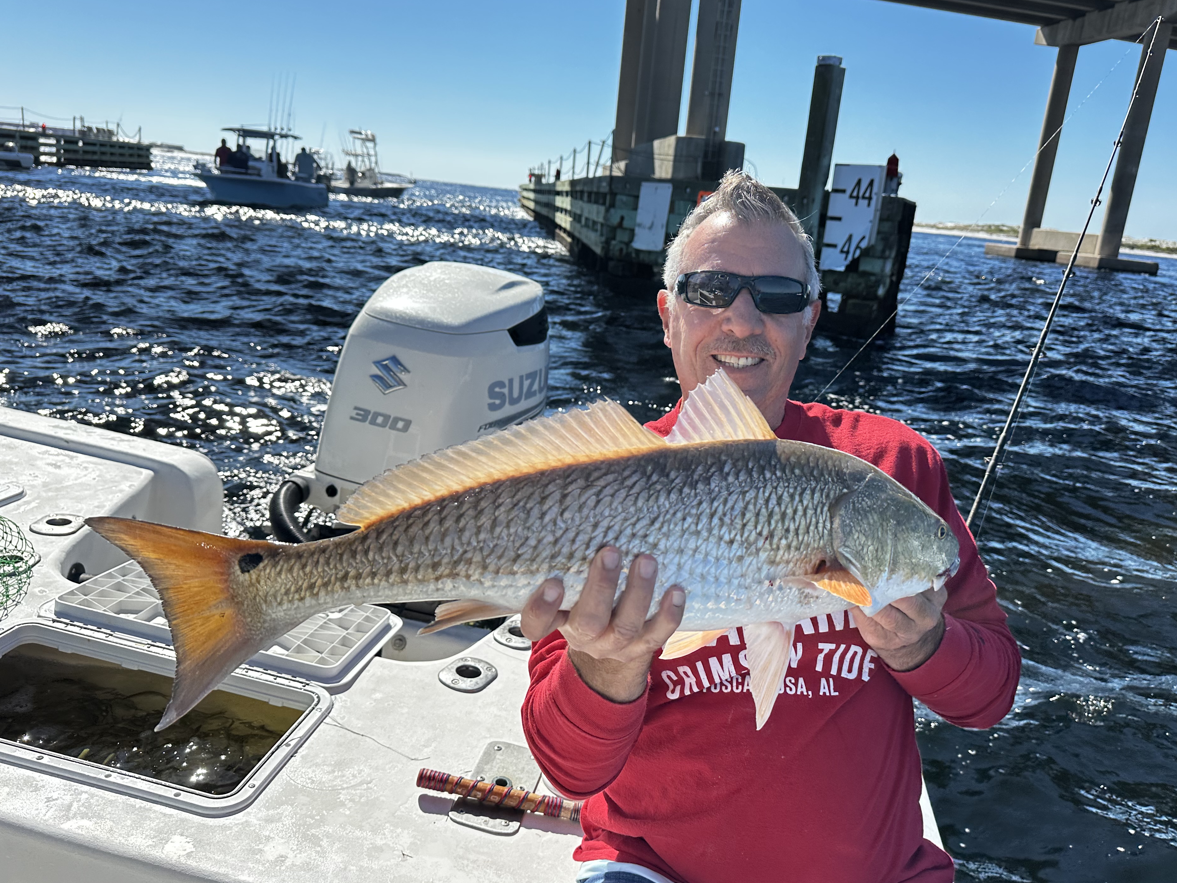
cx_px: 625
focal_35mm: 26
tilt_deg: -16.2
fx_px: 884
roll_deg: -3.6
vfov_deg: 53.1
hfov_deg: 67.2
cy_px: 449
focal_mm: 6.86
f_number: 1.78
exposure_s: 1/3861
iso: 80
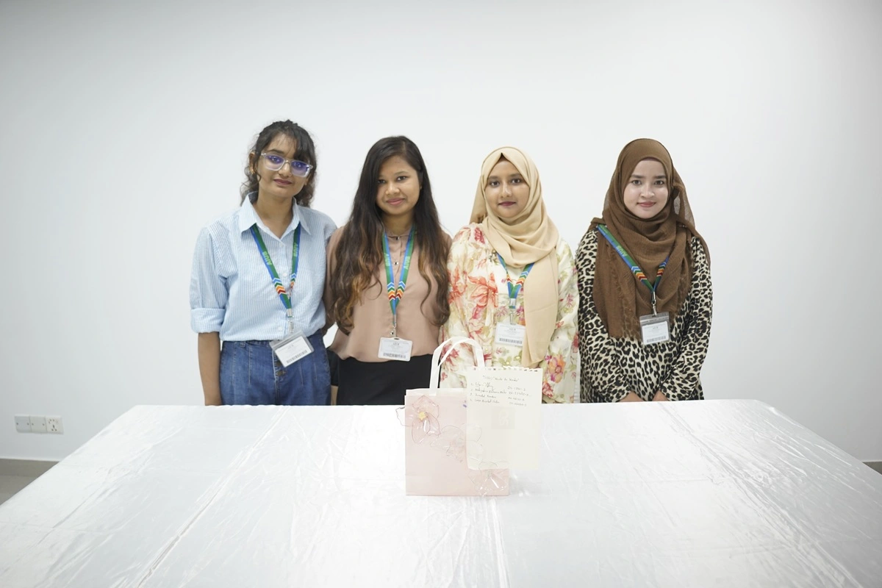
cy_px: 294
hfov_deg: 73.7
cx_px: 441
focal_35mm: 24
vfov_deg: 53.1
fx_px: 588
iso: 800
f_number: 3.2
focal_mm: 24
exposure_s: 1/160
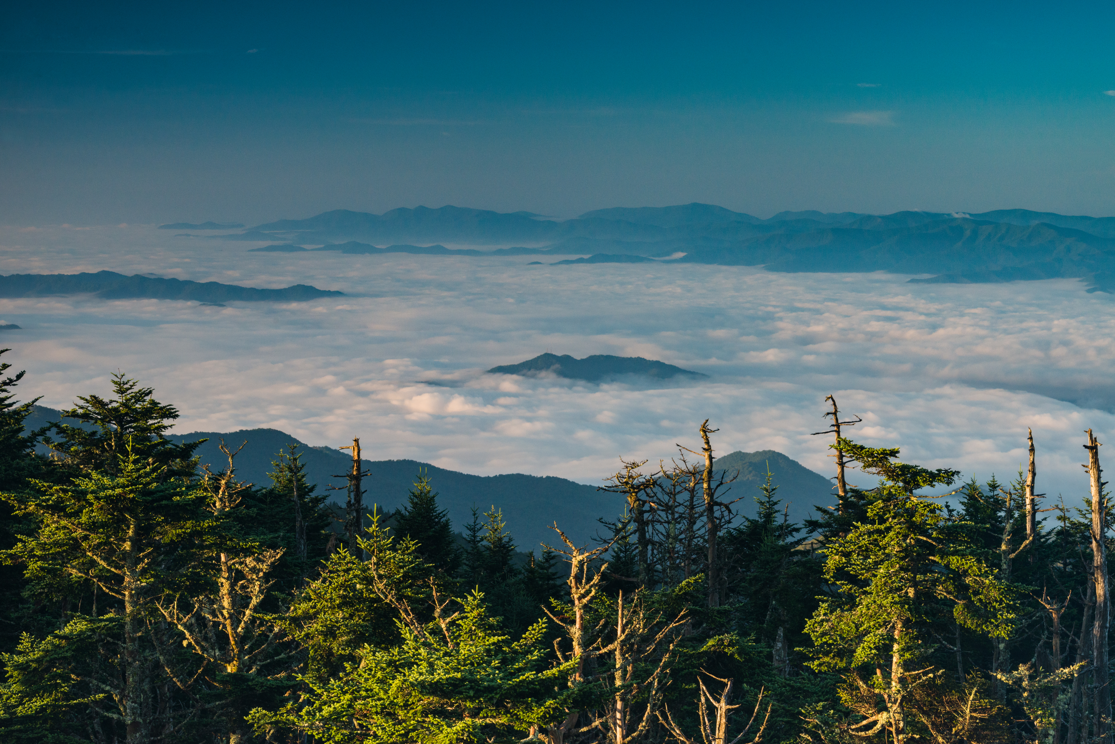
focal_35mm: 92
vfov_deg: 14.9
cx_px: 558
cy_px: 372
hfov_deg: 22.1
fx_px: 2850
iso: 800
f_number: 11
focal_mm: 92
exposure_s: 1/40
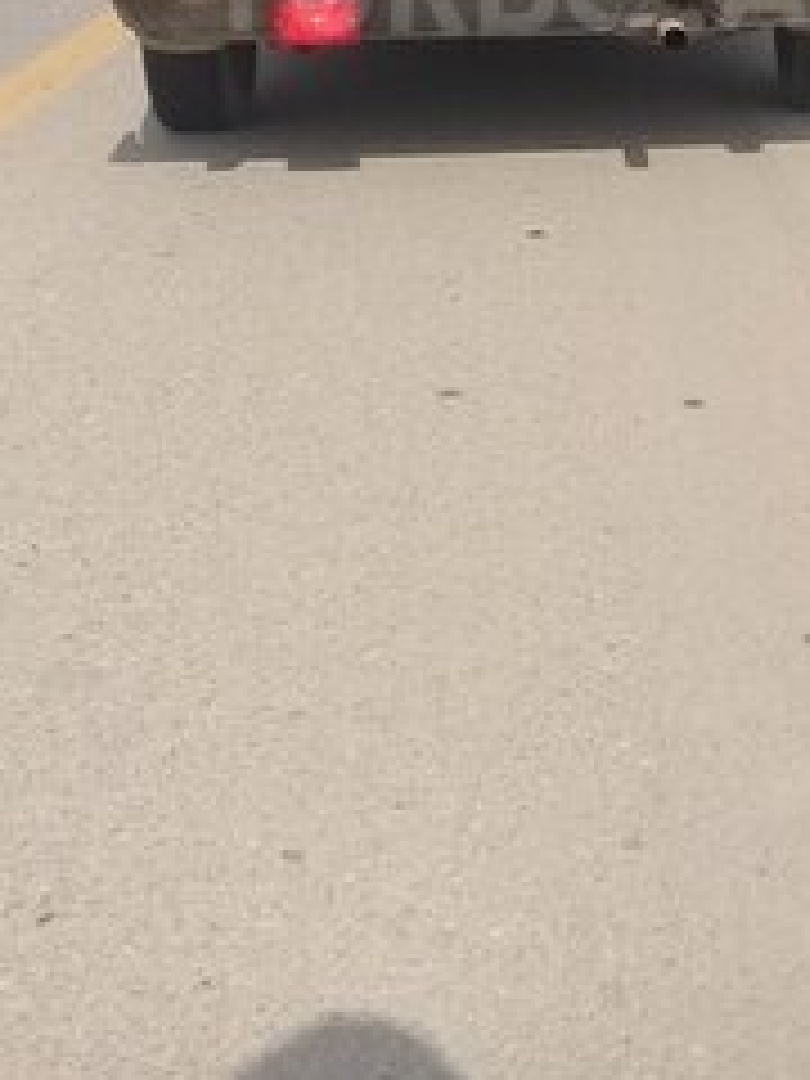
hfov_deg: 22.8
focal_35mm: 64
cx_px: 549
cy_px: -18
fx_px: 1997
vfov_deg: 28.3
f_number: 2.2
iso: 50
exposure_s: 1/1613
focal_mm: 3.3
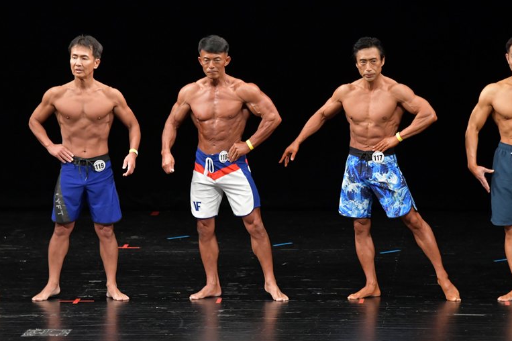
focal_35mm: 259
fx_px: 3682
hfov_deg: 8.0
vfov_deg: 5.3
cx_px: 258
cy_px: 169
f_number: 5.6
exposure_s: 1/400
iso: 3200
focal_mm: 170
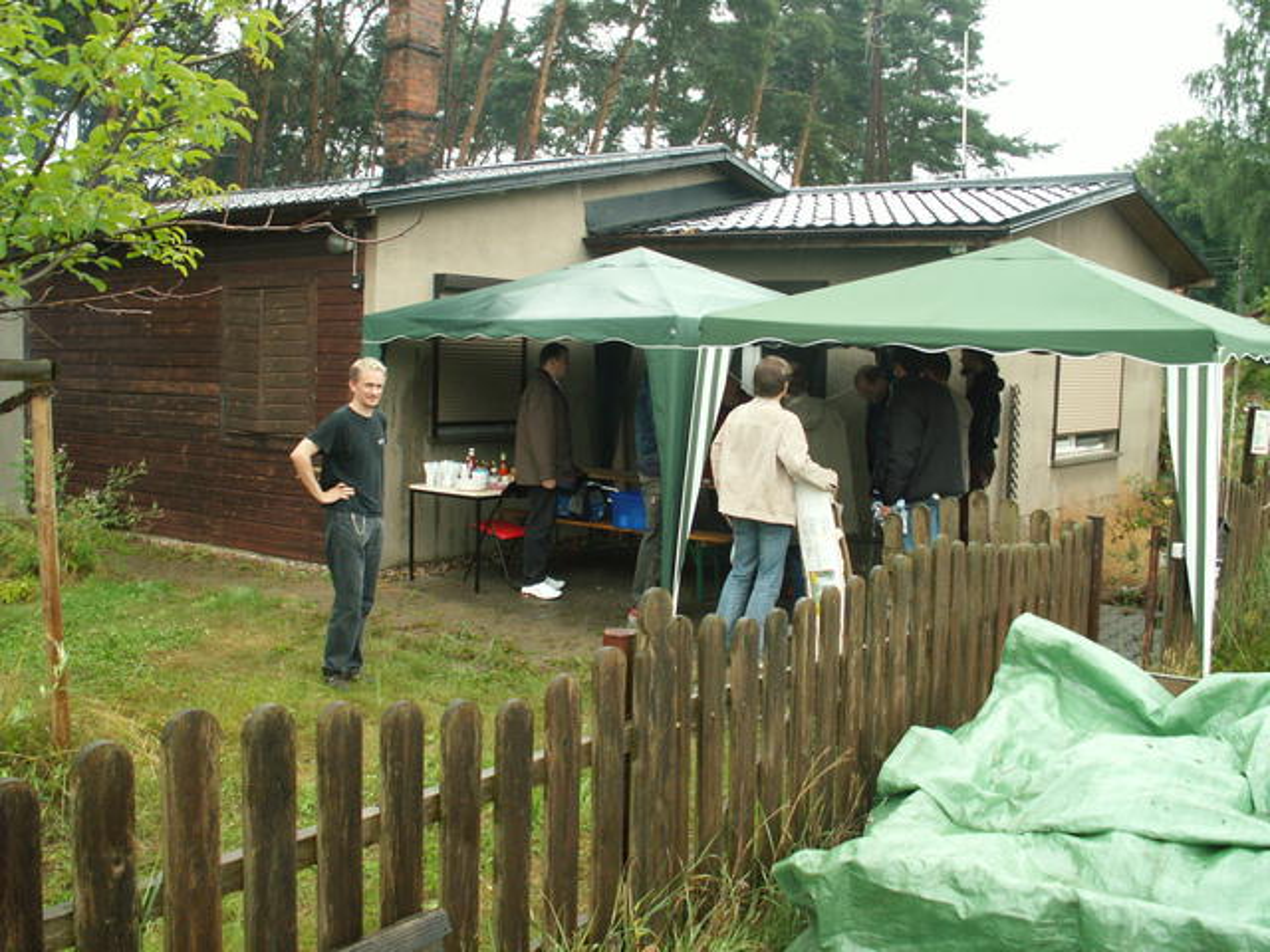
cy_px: 476
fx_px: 1284
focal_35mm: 35
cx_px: 635
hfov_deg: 52.6
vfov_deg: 40.7
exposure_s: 1/40
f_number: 2.8
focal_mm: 5.86
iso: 50
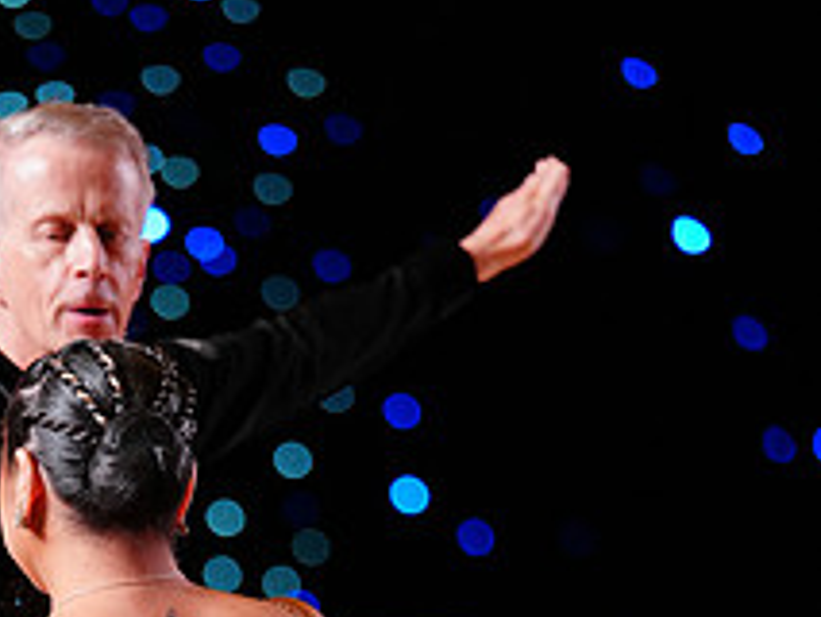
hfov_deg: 5.6
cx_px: 83
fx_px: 8401
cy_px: 1041
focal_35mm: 354
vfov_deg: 4.2
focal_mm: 135
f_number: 2.8
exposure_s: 1/400
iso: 1250
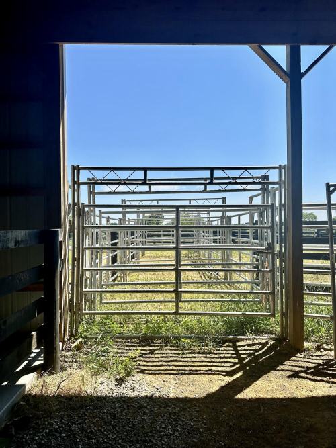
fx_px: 311
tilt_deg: +1.2
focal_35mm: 24
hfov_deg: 56.8
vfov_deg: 71.6
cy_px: 224
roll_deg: +0.3
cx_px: 168
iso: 80
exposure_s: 1/5000
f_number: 1.78
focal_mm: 6.86
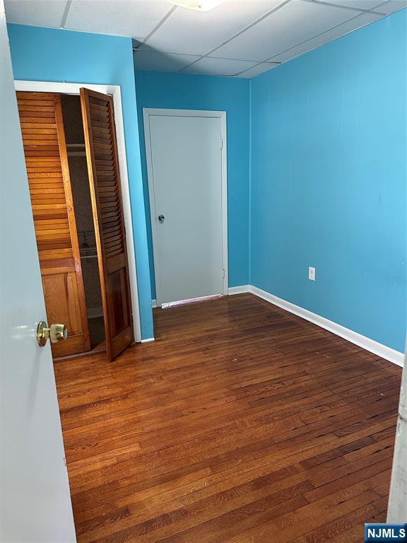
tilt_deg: -14.1
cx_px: 204
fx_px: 376
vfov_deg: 71.6
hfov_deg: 56.8
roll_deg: +1.5
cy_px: 272
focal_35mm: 24
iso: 400
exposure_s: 1/60
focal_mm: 6.86
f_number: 1.78
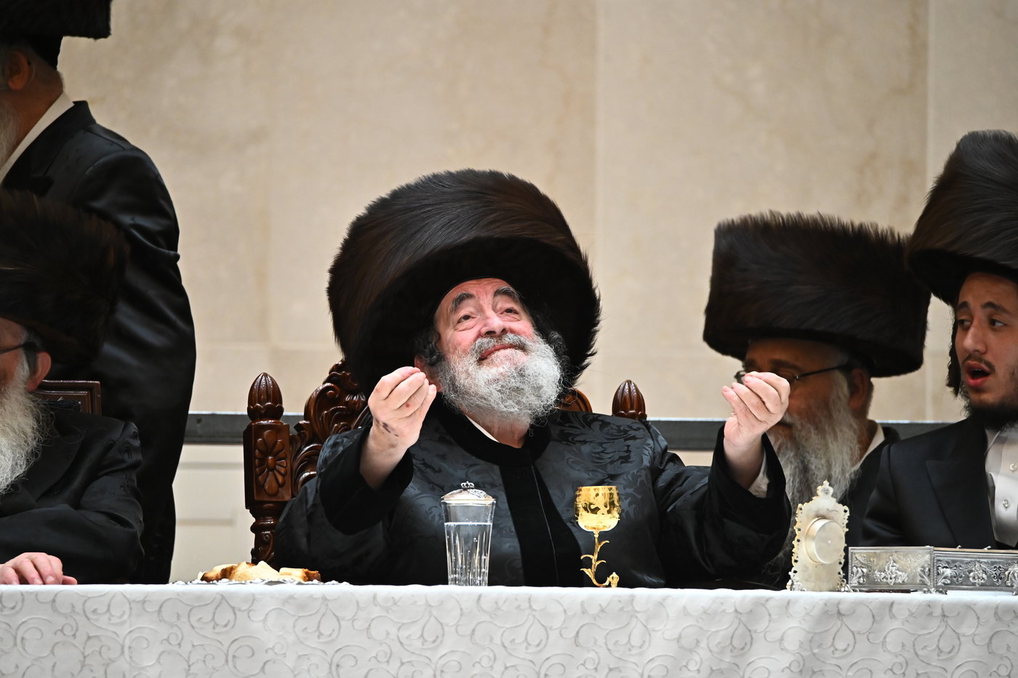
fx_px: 16963
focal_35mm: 600
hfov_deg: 3.4
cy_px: 339
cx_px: 509
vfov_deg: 2.3
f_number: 6.3
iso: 4000
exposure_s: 1/200
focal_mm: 600
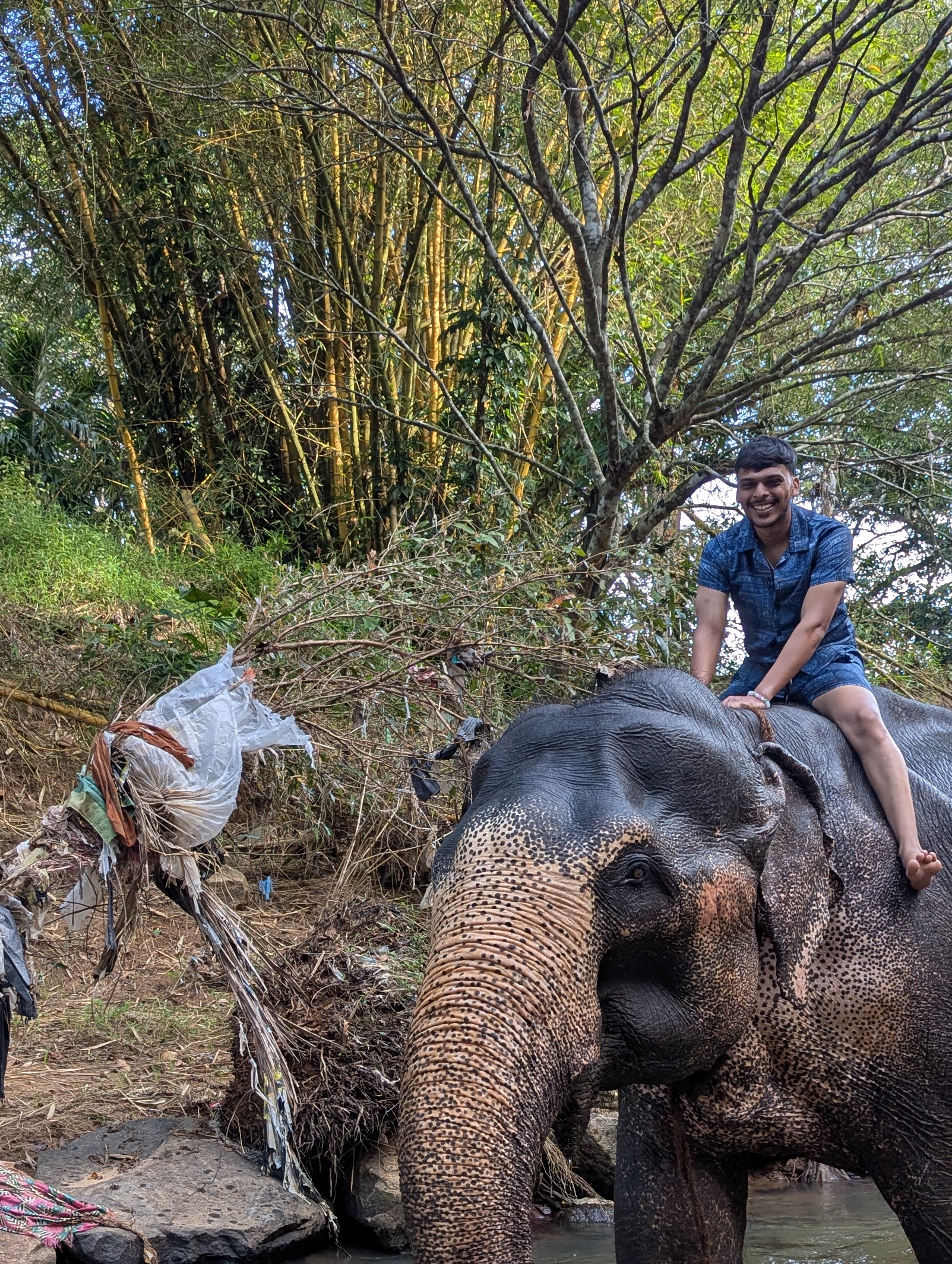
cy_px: 939
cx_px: 498
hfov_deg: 31.6
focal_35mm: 46
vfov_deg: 40.1
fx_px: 1683
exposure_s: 1/155
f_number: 1.85
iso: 42
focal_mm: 6.81
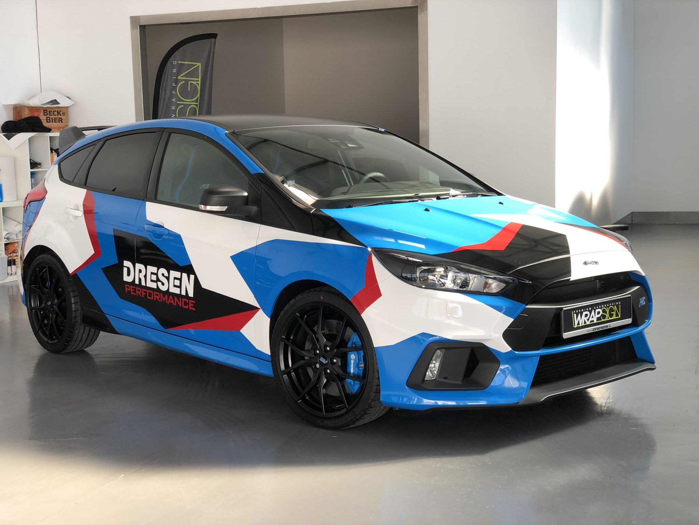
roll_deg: +1.5
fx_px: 1050
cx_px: 350
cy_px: 262
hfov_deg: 36.8
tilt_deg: -5.0
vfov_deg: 28.0
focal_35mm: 52
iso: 16
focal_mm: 6
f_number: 2.4
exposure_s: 1/60
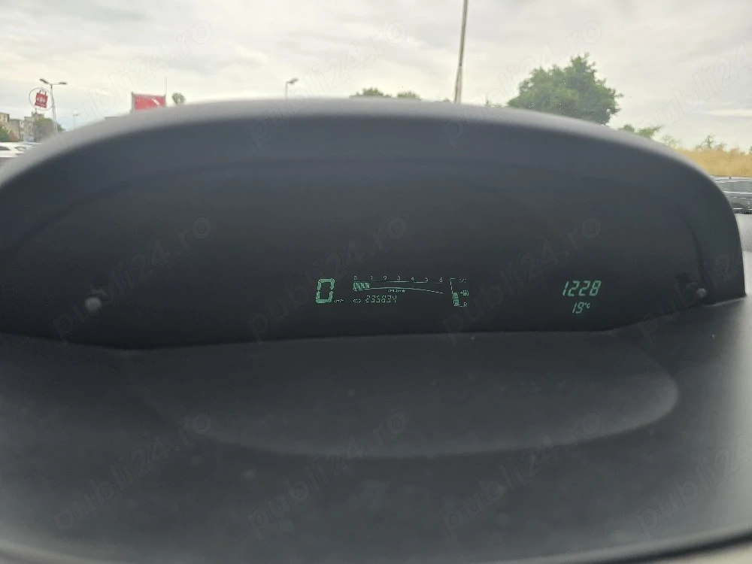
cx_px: 376
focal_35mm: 23
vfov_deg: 58.9
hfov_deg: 73.9
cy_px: 282
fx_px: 500
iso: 12
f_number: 1.7
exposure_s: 1/357
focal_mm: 6.3
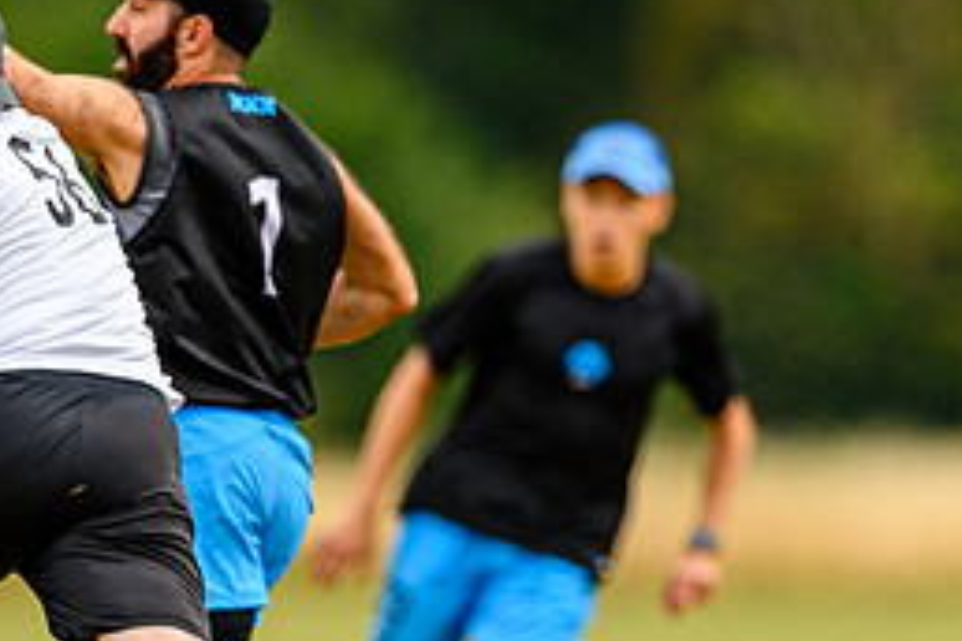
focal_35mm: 1351
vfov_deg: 1.0
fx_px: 36099
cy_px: 341
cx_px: 209
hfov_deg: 1.5
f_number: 3.2
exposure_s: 1/1250
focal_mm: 400
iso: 100
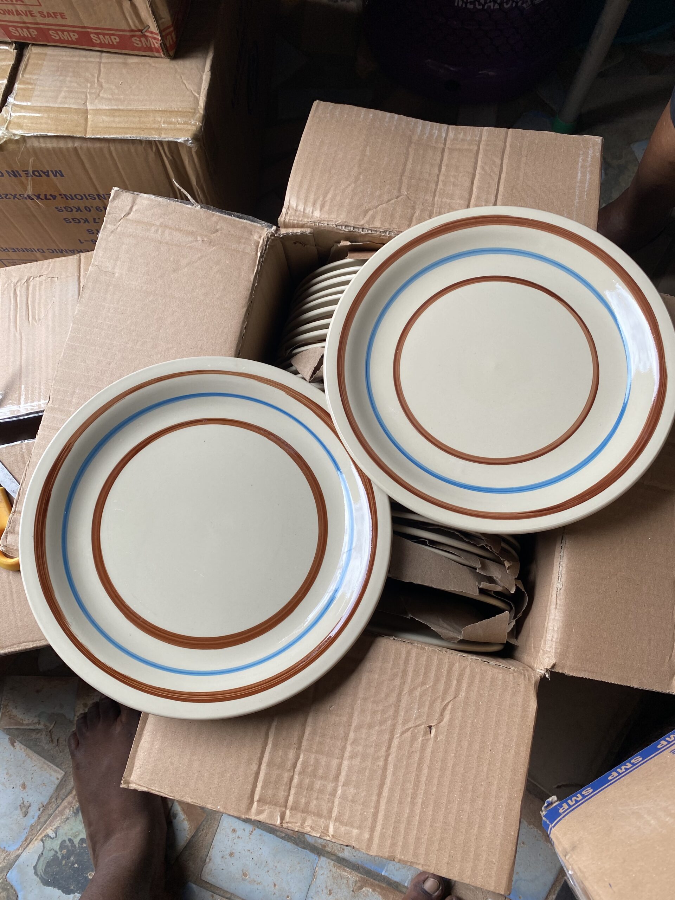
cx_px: 338
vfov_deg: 67.3
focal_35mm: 26
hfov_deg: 53.1
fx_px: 676
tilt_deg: -76.1
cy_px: 450
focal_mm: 4.25
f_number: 1.8
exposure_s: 1/368
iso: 32
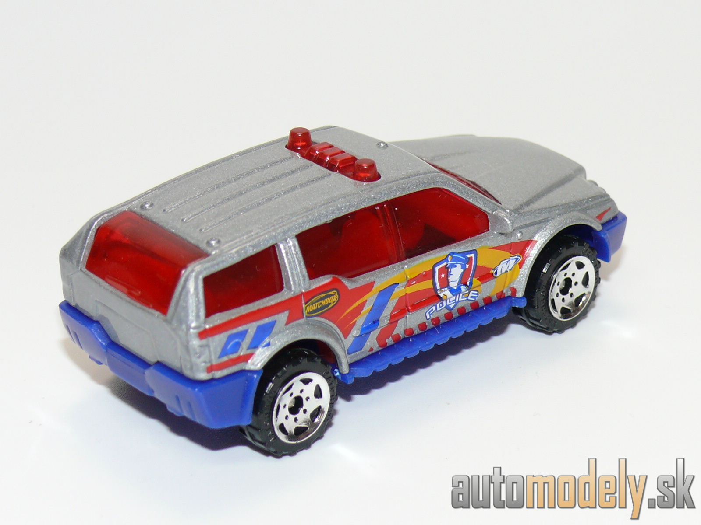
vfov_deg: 13.2
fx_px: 2268
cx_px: 350
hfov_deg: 17.6
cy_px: 262
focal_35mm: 112
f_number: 4
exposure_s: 1/30
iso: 100
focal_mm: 14.1
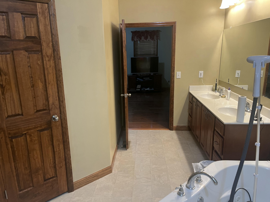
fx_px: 203
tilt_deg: -13.1
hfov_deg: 67.3
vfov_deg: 53.1
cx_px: 135
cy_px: 101
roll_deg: +1.0
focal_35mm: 26
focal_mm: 5.1
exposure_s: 1/60
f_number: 1.6
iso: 100
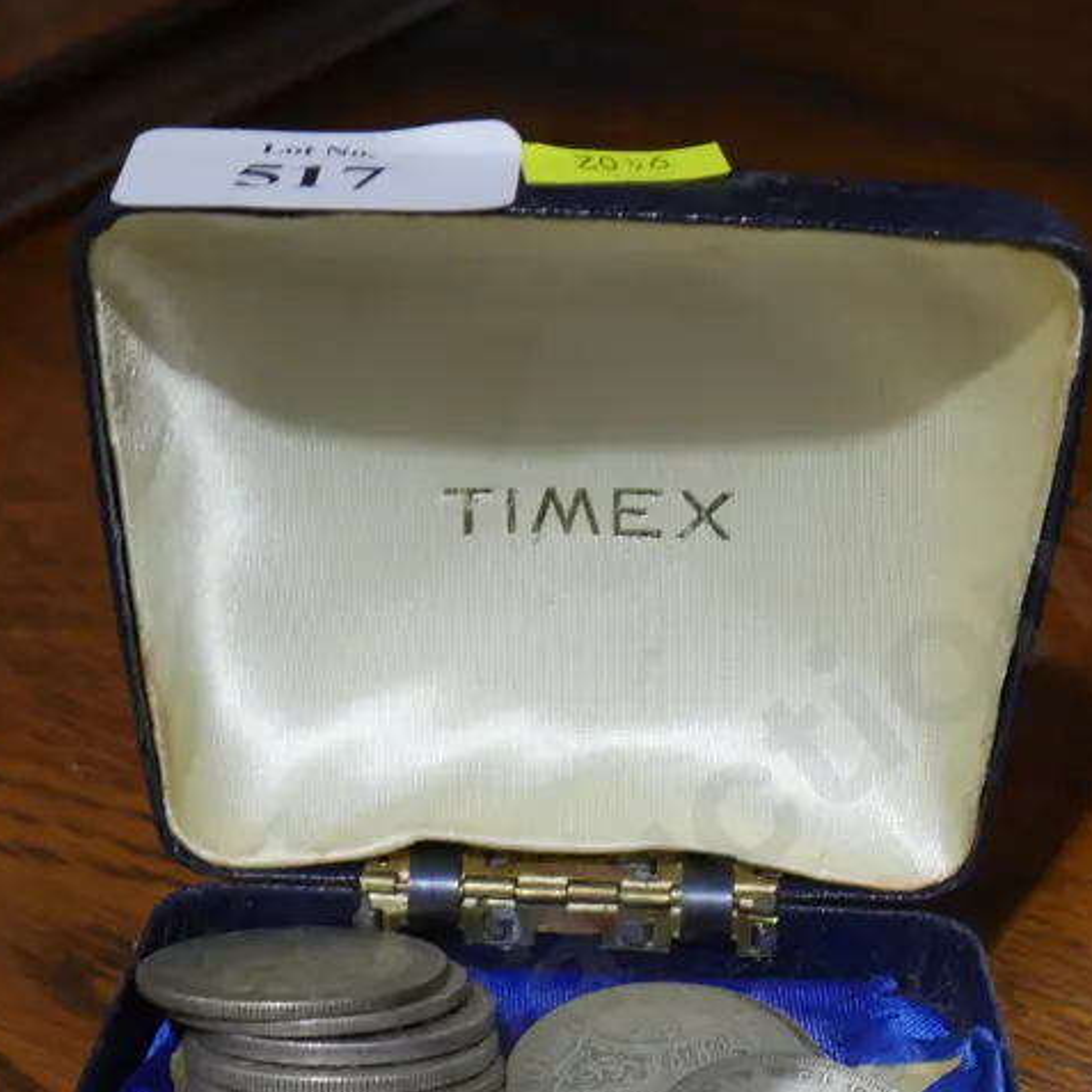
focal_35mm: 95
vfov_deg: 18.1
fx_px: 3391
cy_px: 873
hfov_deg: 18.3
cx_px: 666
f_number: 5.3
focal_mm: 25
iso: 400
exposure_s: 1/60
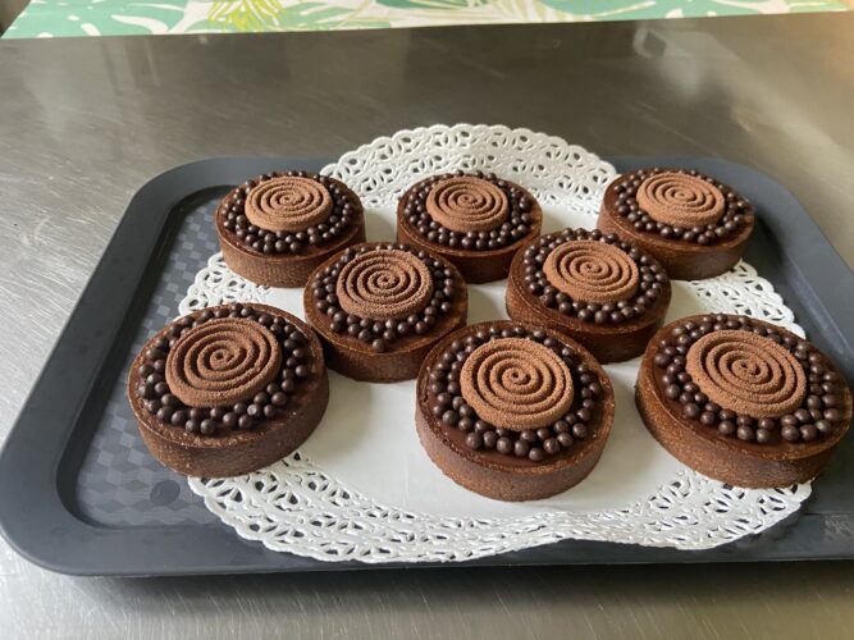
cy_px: 320
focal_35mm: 26
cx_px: 427
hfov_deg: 67.3
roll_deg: -2.8
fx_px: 641
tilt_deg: -44.6
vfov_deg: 53.0
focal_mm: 4.25
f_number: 1.8
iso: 320
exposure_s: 1/60
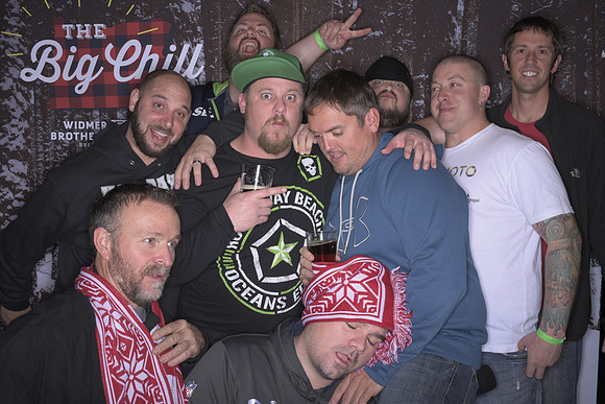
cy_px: 202
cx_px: 302
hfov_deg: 54.4
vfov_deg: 37.9
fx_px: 588
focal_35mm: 35
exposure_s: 1/250
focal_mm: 35
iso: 64
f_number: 11
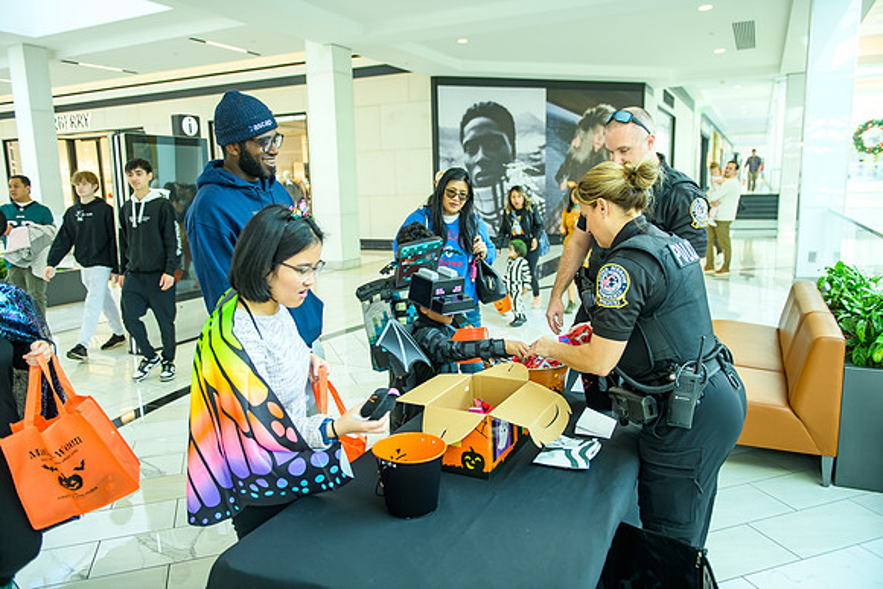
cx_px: 442
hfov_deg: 67.4
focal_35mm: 27
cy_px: 294
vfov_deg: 48.0
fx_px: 662
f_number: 2.8
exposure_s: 1/200
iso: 400
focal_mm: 27
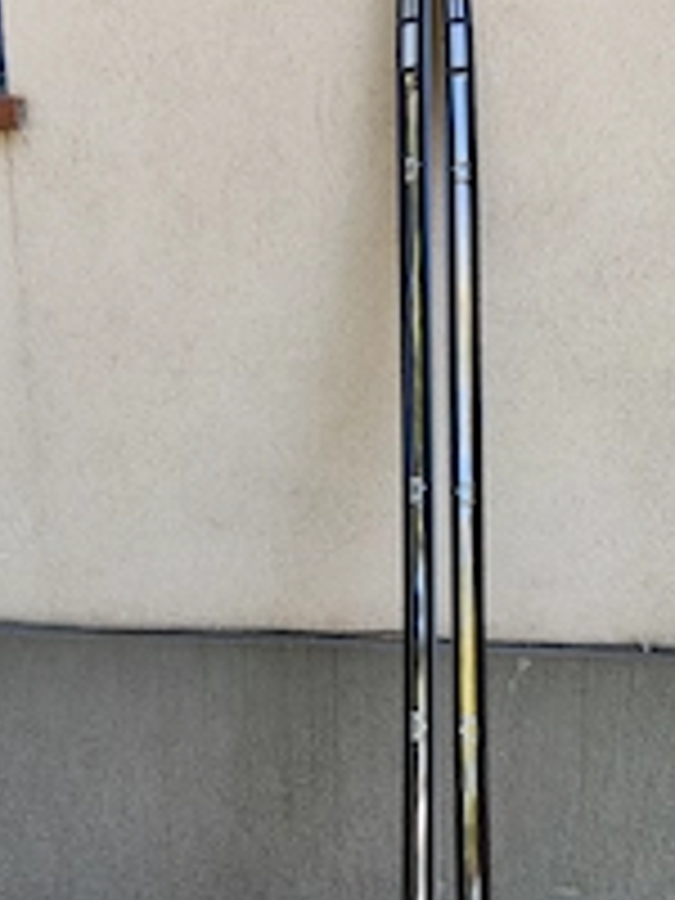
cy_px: 554
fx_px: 832
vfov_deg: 56.2
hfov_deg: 43.7
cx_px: 243
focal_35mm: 32
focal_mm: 1.96
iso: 50
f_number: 2.2
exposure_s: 1/130
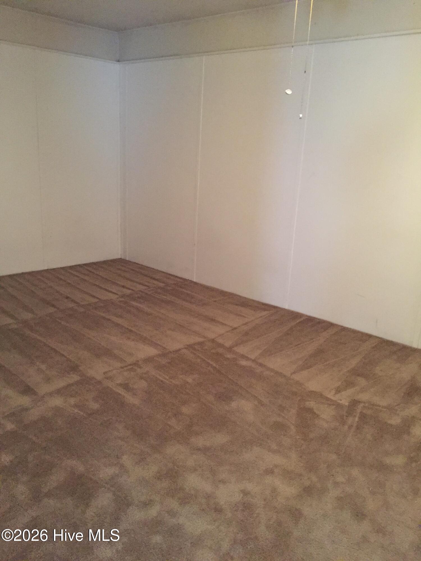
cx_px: 210
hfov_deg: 48.2
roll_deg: -3.8
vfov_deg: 61.7
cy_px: 280
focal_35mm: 29
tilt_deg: -15.7
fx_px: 470
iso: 320
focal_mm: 4.15
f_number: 2.2
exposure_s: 1/15
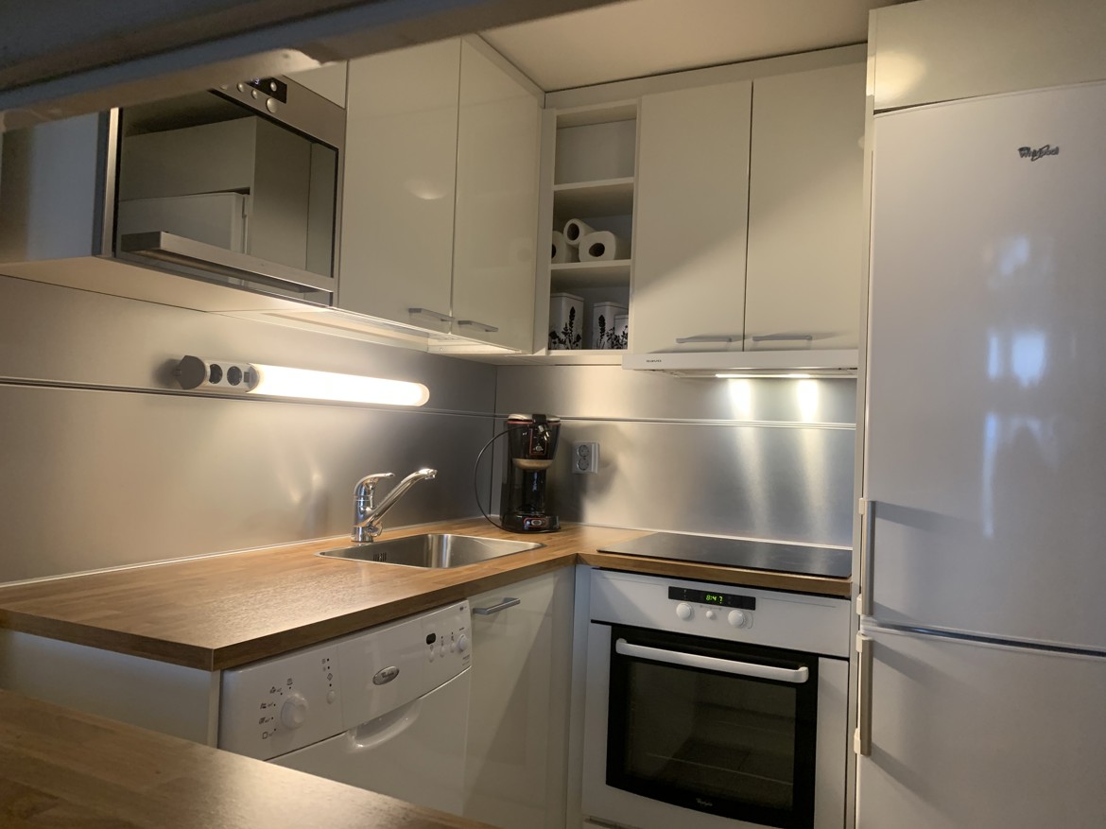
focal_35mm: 26
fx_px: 831
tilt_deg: -0.8
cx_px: 553
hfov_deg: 67.3
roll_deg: -1.3
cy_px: 414
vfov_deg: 53.0
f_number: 1.8
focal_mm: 4.25
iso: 200
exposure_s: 1/50
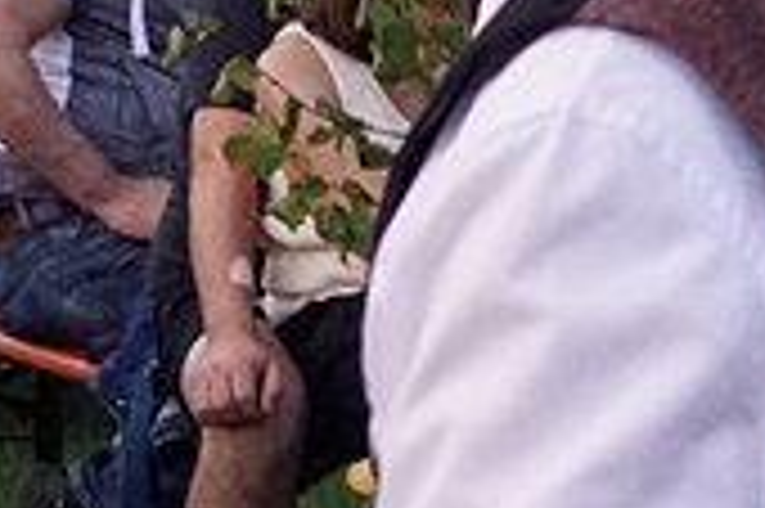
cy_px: -339
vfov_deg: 4.3
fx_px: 6730
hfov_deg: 6.3
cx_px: 1724
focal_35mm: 317
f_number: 4.5
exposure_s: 1/320
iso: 3200
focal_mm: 30
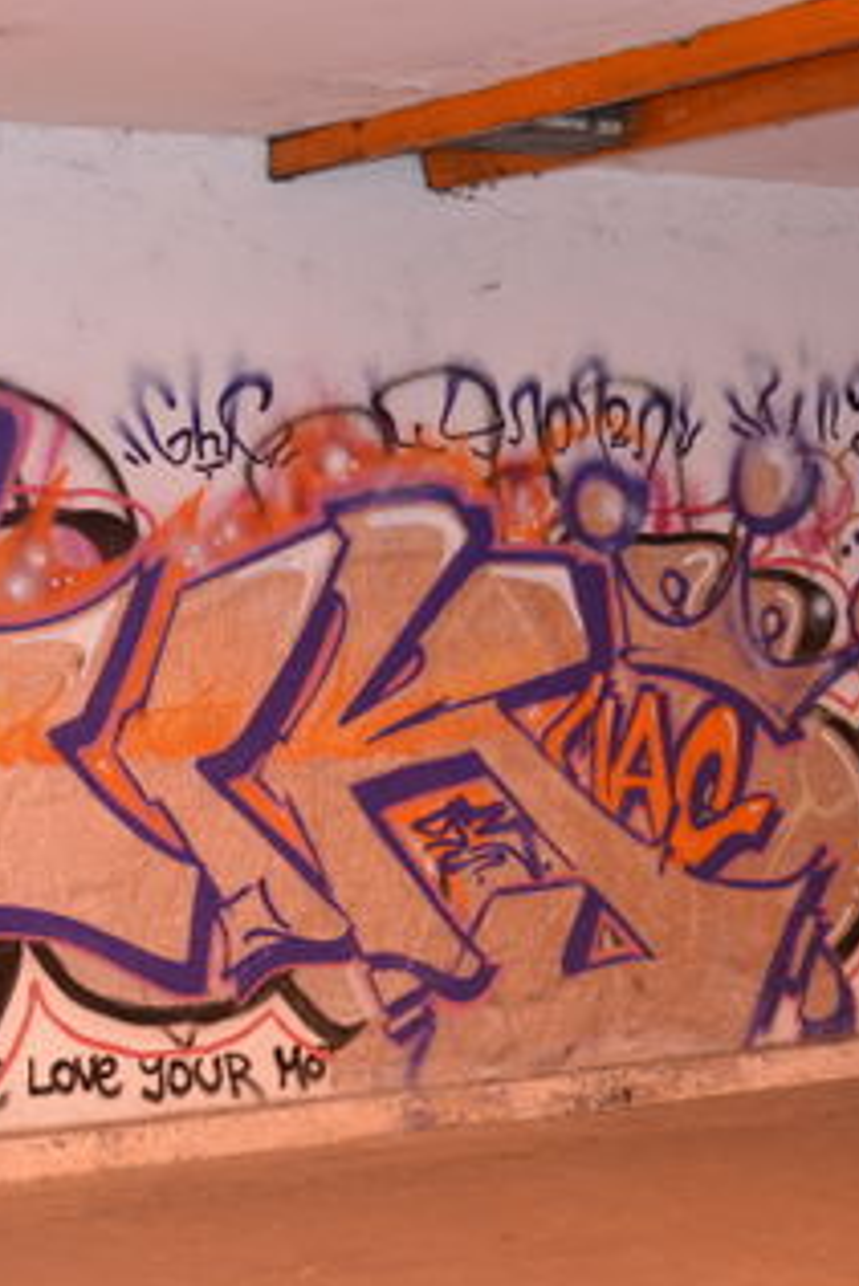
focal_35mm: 80
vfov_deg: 25.4
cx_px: 273
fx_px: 2851
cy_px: 643
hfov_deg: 17.1
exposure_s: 1/60
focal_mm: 35
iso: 1600
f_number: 2.8
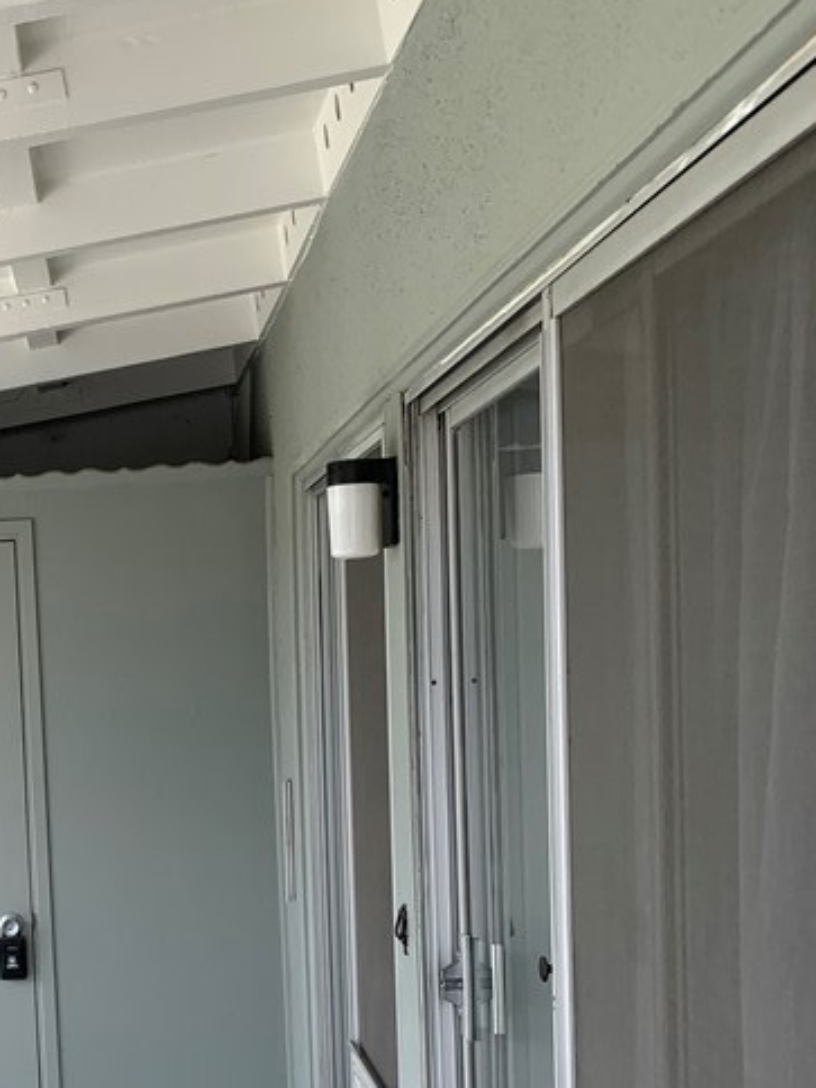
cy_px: 818
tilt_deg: -3.6
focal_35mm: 55
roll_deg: +4.3
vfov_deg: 34.2
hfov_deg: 25.1
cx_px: -29
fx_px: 1729
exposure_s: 1/330
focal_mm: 4.25
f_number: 1.8
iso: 25
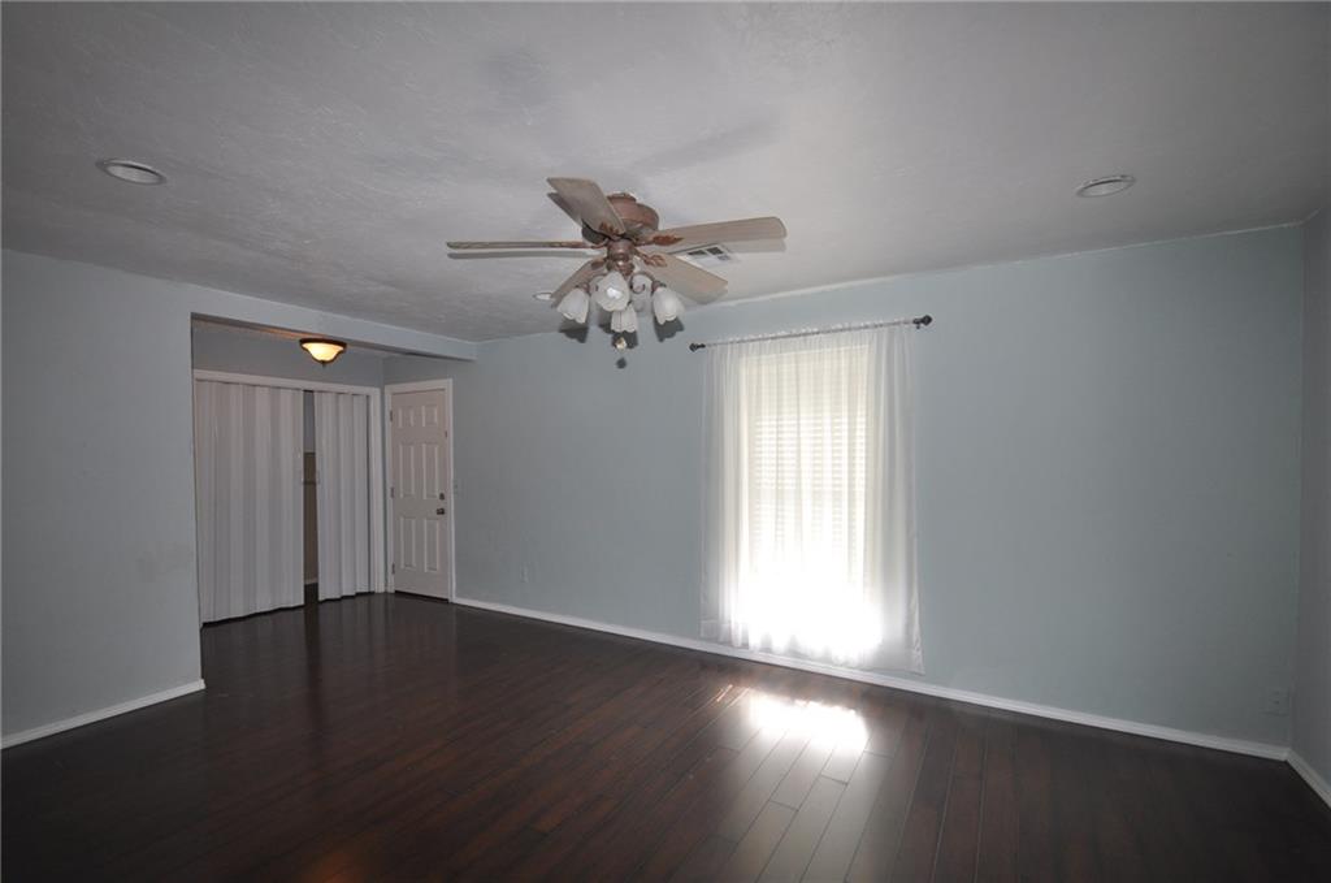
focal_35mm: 15
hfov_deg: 100.5
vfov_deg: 77.1
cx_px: 666
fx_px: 554
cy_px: 442
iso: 400
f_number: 5
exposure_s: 1/100
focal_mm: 10
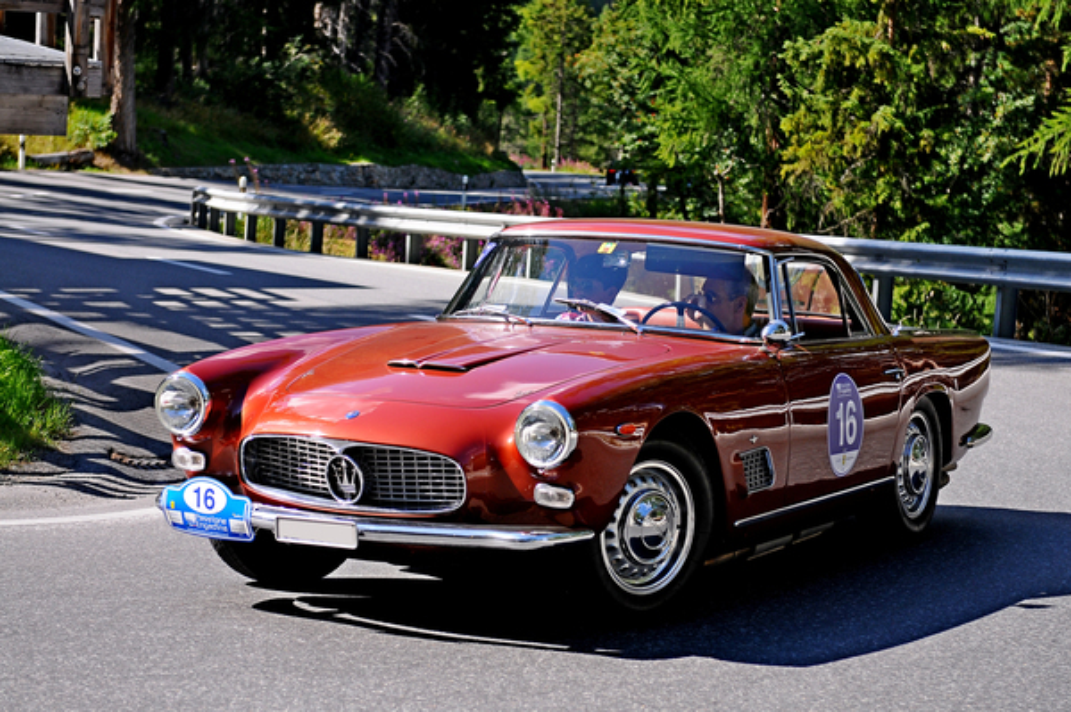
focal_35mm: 93
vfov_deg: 14.7
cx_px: 536
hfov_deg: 21.9
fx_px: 2764
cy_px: 356
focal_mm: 62
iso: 200
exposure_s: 1/800
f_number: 4
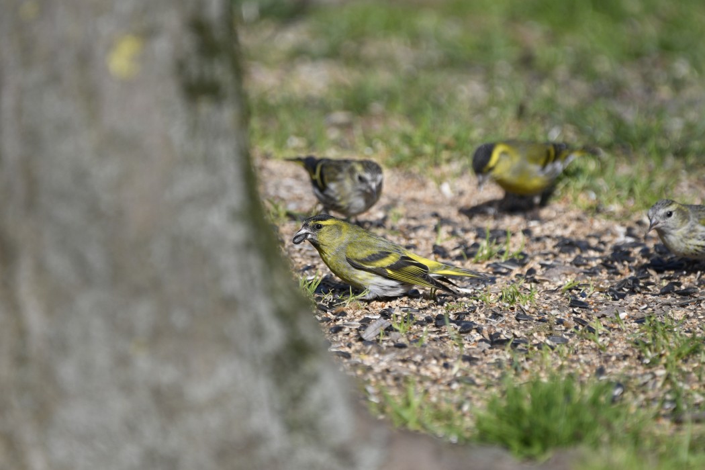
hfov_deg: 2.7
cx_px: 352
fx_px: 14686
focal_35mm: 750
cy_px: 235
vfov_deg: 1.8
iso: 320
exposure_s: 1/1250
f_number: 5.6
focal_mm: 500
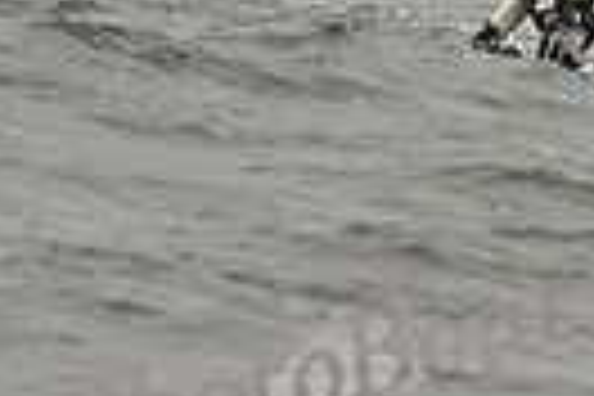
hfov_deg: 2.3
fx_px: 14453
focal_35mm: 876
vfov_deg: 1.6
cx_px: 932
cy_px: -394
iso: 400
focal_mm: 200
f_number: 7.1
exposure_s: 1/1250
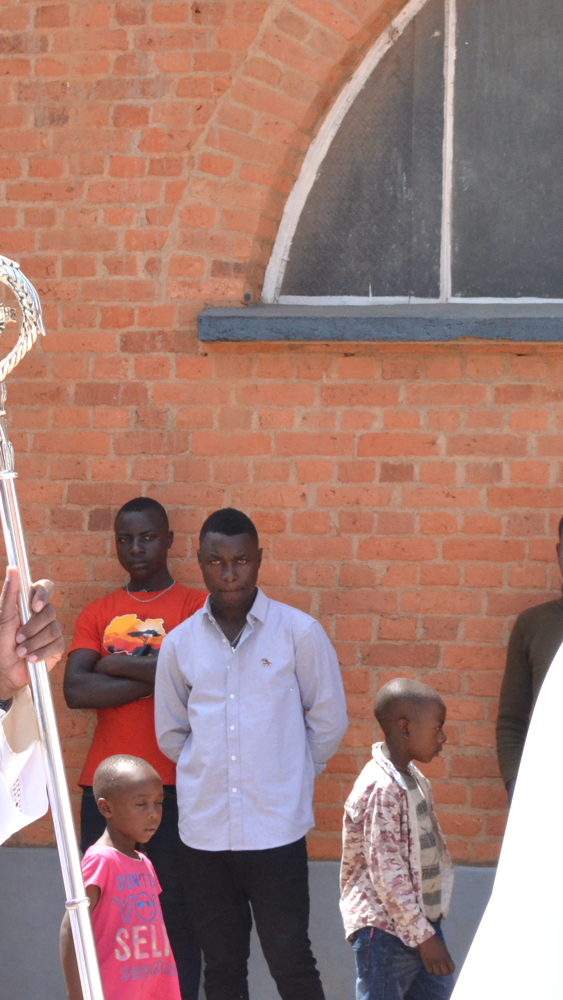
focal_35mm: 138
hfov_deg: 8.8
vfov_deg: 15.6
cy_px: 512
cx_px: 223
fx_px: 3662
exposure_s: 1/500
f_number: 11
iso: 1600
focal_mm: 52
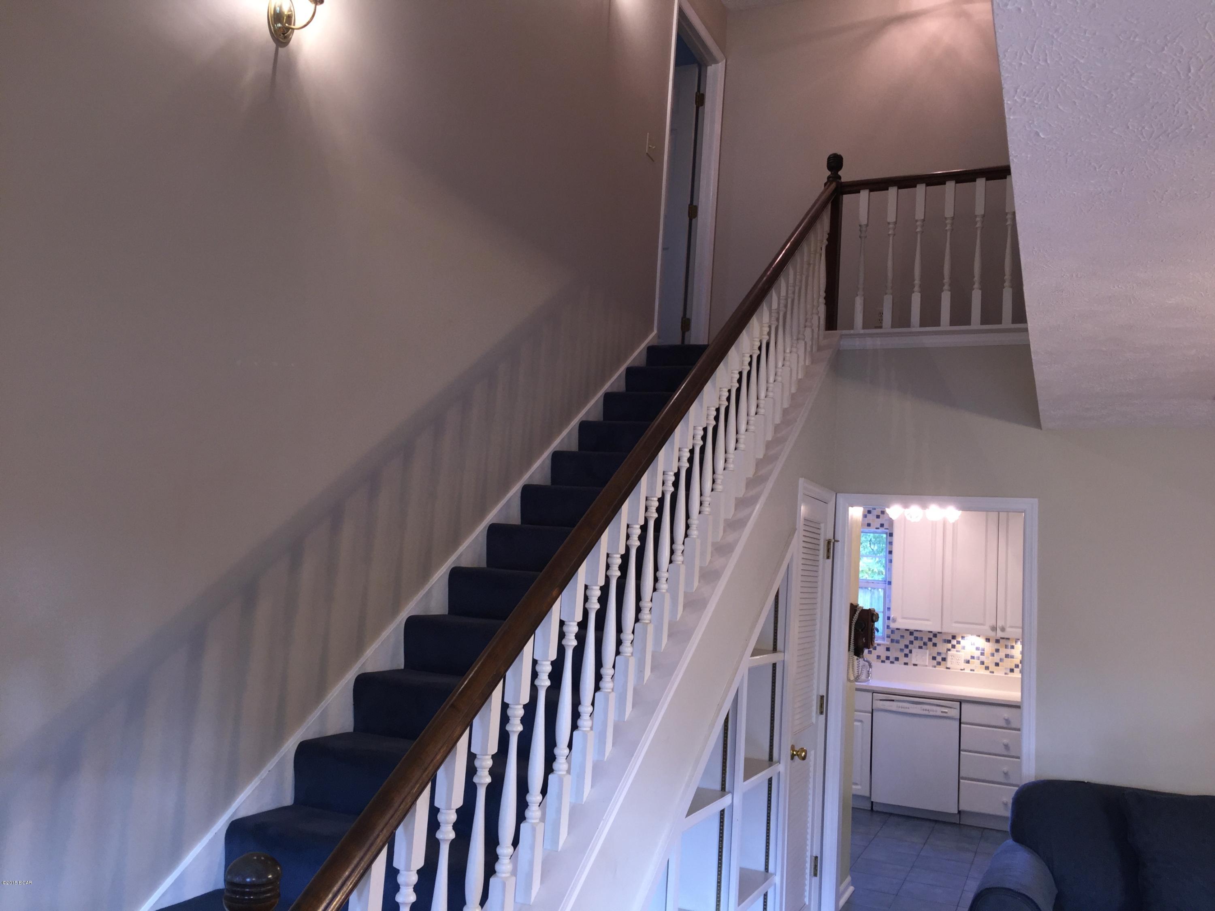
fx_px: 1018
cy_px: 456
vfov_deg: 48.2
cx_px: 608
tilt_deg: +6.2
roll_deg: -4.2
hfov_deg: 61.7
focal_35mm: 29
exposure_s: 1/30
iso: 40
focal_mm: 4.15
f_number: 2.2
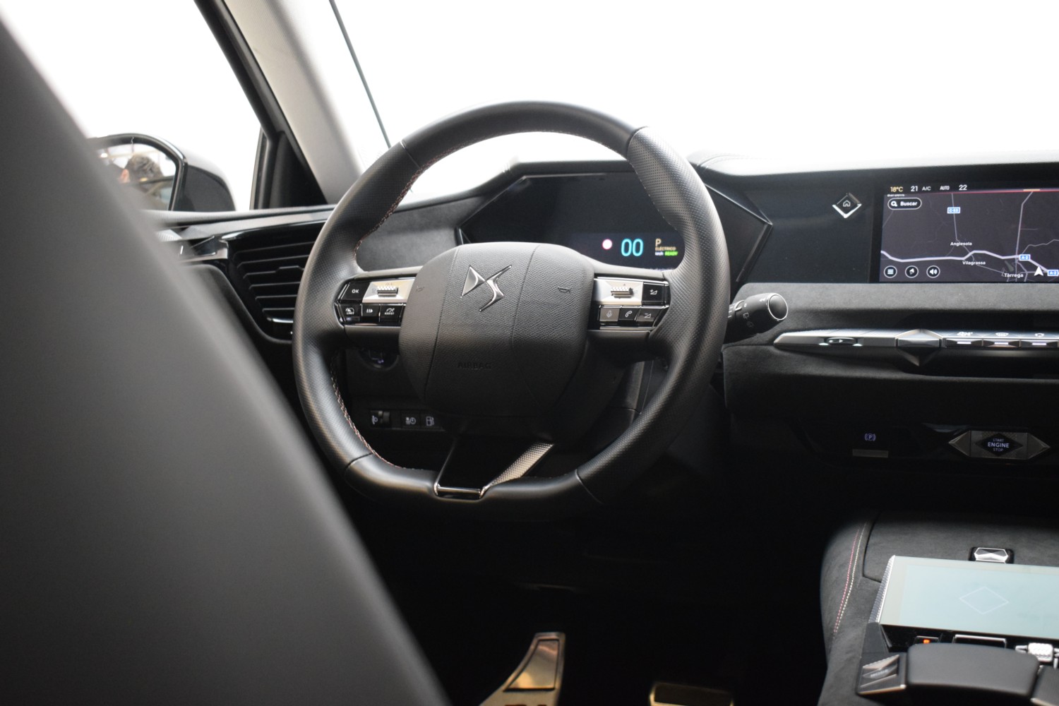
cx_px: 530
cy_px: 353
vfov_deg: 31.9
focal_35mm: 42
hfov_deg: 46.4
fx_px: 1235
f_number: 4.2
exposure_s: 1/30
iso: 2800
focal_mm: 28
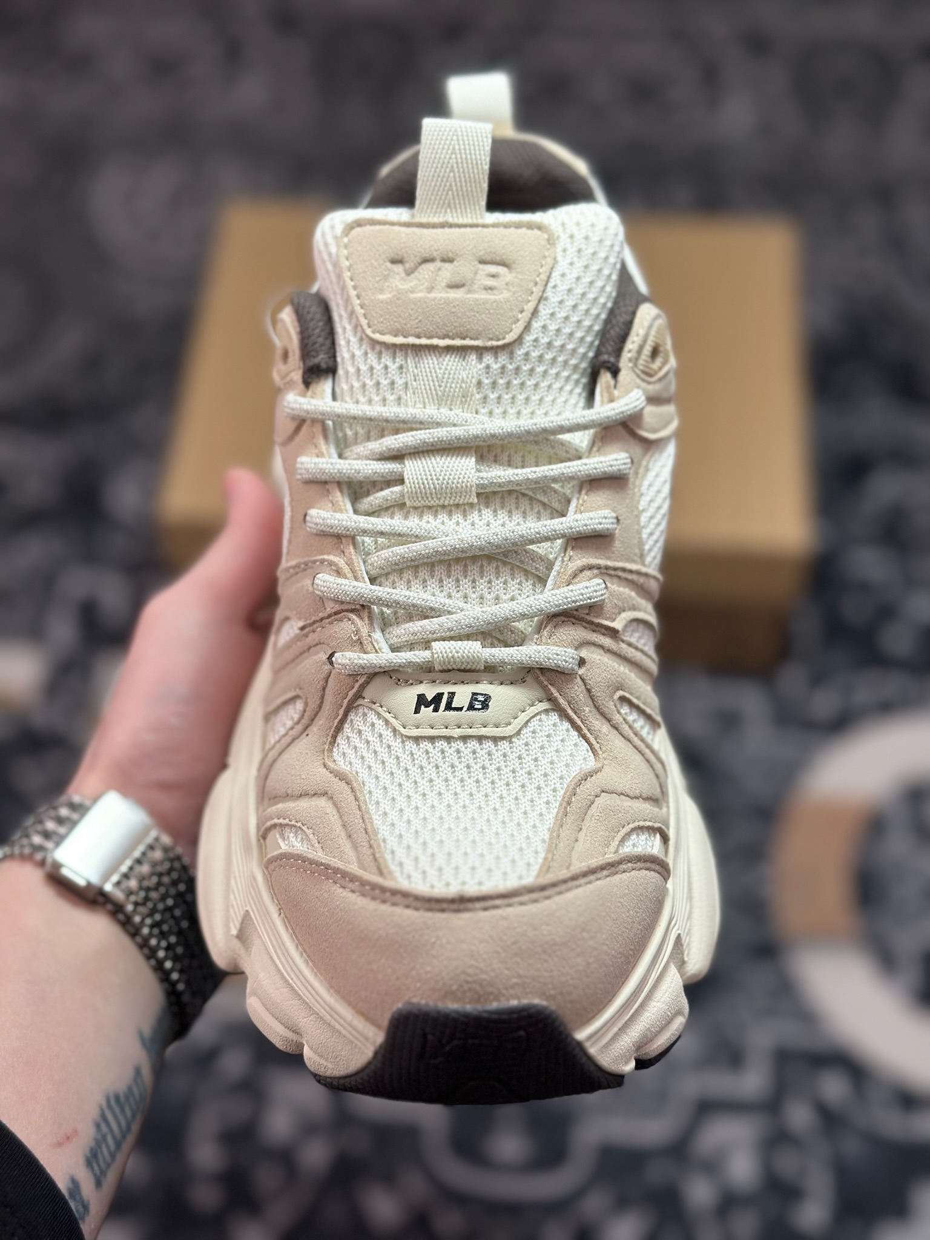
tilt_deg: -55.3
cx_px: 465
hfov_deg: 30.3
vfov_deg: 39.7
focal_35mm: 48
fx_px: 1719
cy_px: 620
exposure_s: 1/1565
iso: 80
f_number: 1.78
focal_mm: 6.86
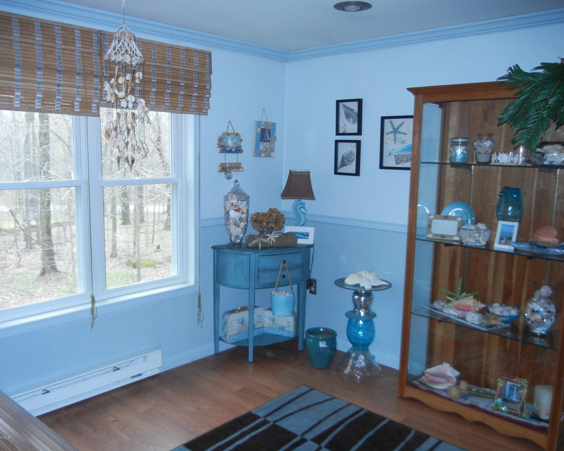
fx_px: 534
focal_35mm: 32
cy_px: 221
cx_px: 263
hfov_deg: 55.6
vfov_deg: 45.8
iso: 368
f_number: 3.5
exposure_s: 1/30
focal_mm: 5.4
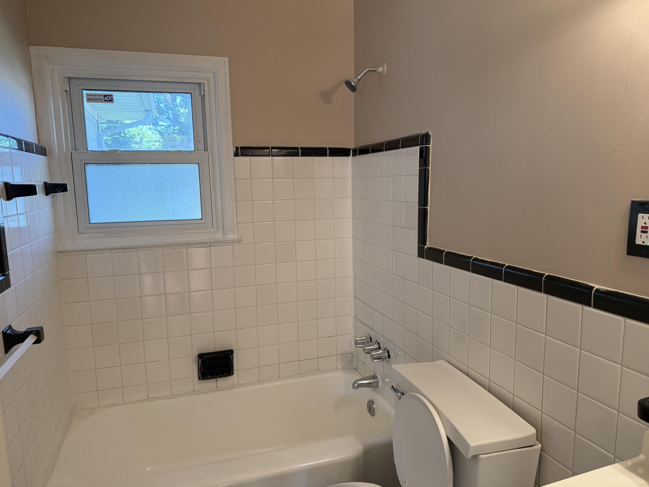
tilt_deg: -6.7
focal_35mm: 24
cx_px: 324
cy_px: 244
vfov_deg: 56.8
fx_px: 450
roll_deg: +2.5
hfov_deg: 71.6
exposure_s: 1/141
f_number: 1.78
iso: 200
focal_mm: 6.76
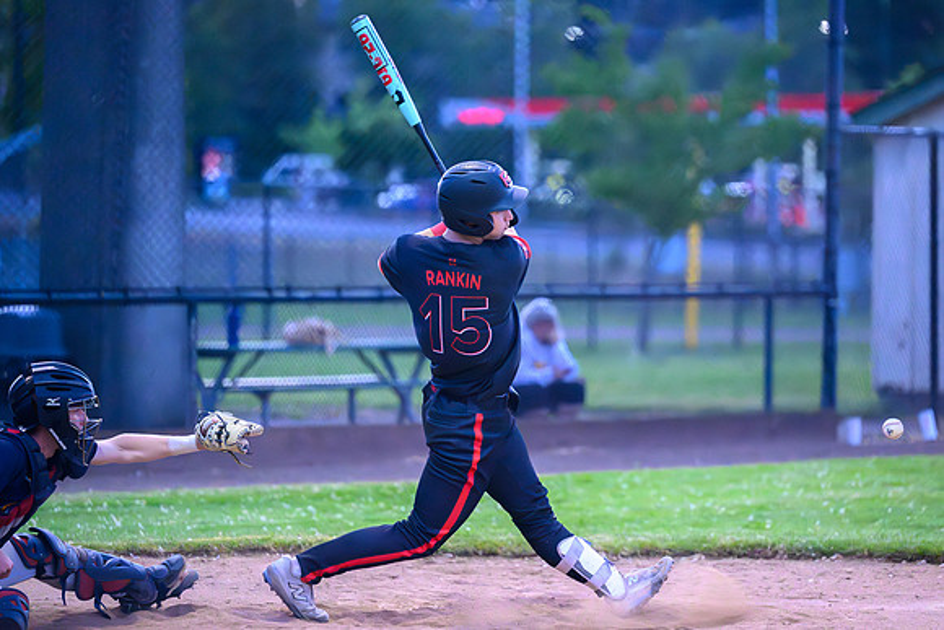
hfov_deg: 11.1
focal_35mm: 185
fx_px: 4856
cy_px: 331
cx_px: 516
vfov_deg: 7.4
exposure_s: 1/2500
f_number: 2.8
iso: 12800
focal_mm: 165
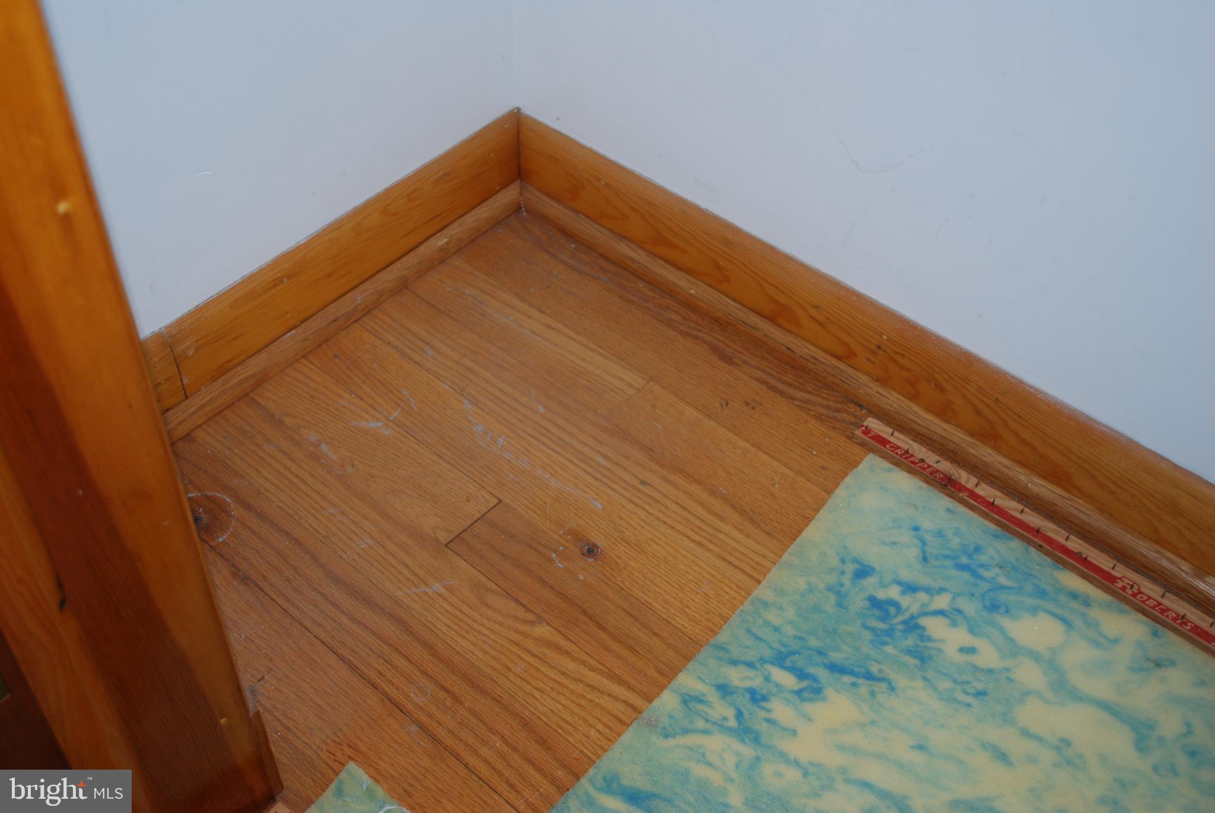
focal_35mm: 39
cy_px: 406
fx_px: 1318
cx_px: 608
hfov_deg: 49.5
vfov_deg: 34.3
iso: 200
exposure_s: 1/60
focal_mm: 26
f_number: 4.5
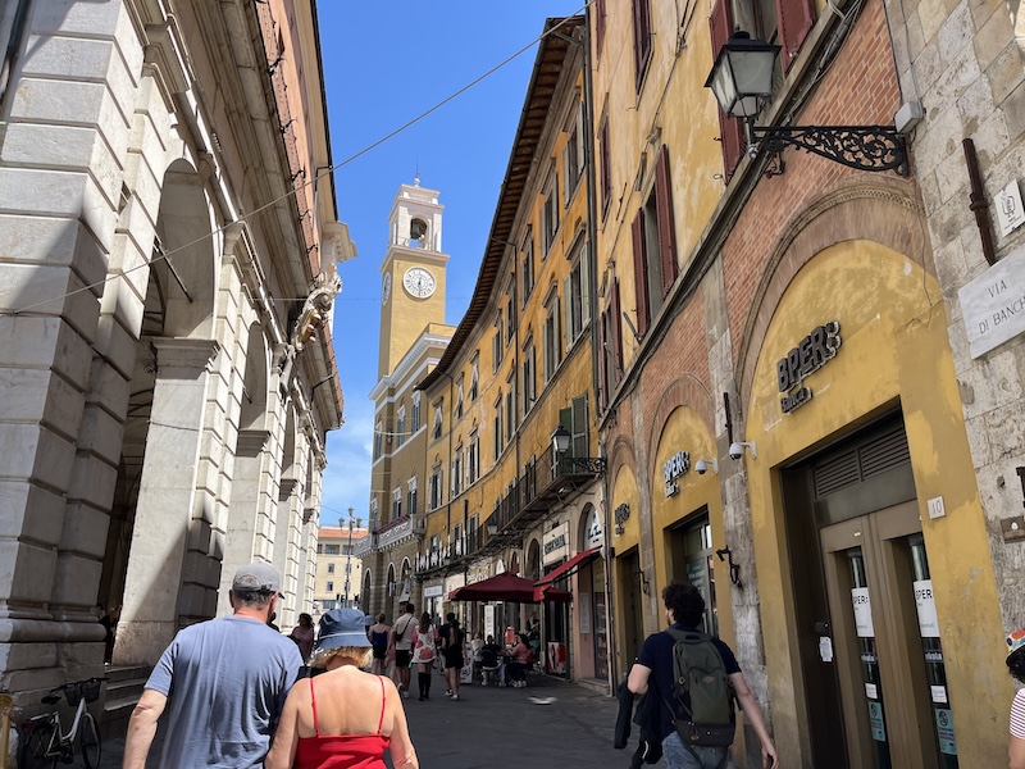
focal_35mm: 26
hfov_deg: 67.3
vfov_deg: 53.1
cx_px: 512
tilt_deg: +17.9
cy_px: 384
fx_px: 770
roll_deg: +0.3
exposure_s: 1/1517
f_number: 1.6
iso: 50
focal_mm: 5.1
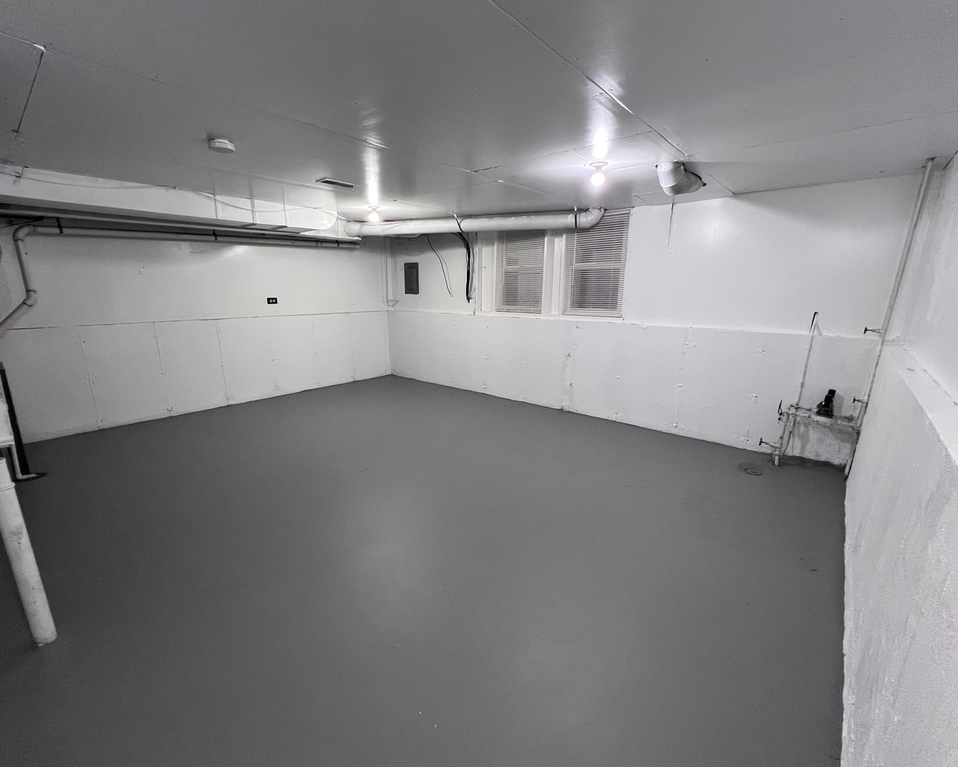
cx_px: 466
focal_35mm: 14
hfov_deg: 100.7
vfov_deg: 88.0
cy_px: 394
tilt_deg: -14.8
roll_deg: +0.0
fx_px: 397
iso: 400
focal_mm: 1.57
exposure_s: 1/60
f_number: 1.8
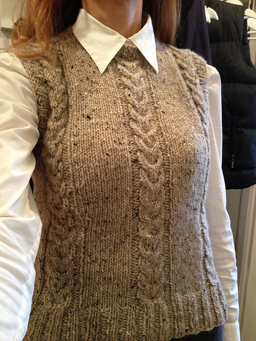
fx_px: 345
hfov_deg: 40.7
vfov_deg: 52.6
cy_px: 170
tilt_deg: -10.6
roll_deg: -1.1
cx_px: 128
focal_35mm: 35
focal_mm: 4.28
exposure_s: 1/20
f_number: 2.4
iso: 160
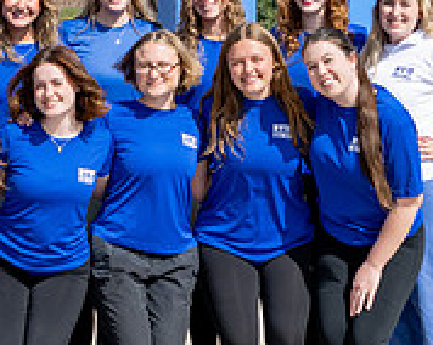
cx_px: 152
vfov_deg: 12.1
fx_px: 1575
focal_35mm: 123
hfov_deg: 15.6
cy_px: -121
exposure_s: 1/3200
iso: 250
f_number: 4
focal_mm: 27.5
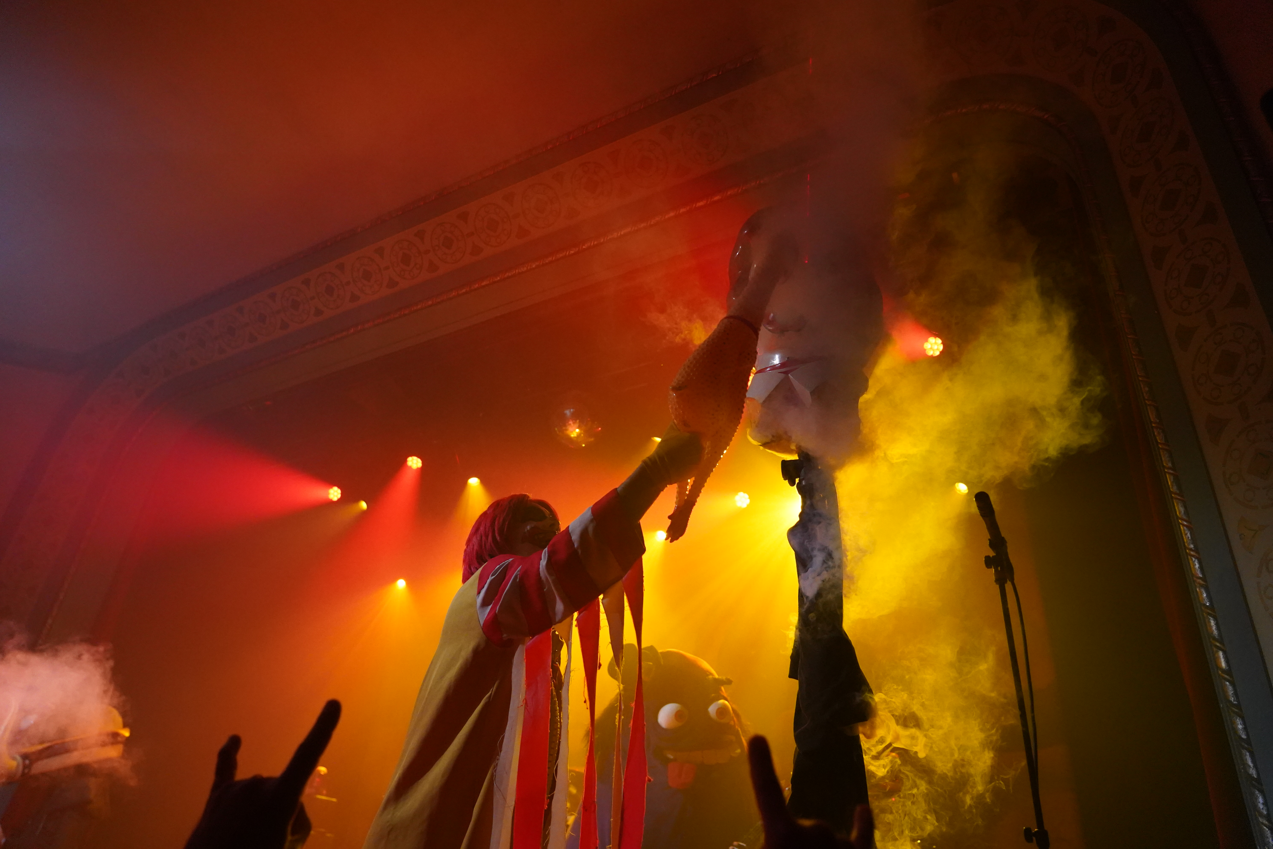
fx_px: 849
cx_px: 636
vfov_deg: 53.1
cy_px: 424
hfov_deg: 73.7
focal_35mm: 24
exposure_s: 1/160
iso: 6400
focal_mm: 24
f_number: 4
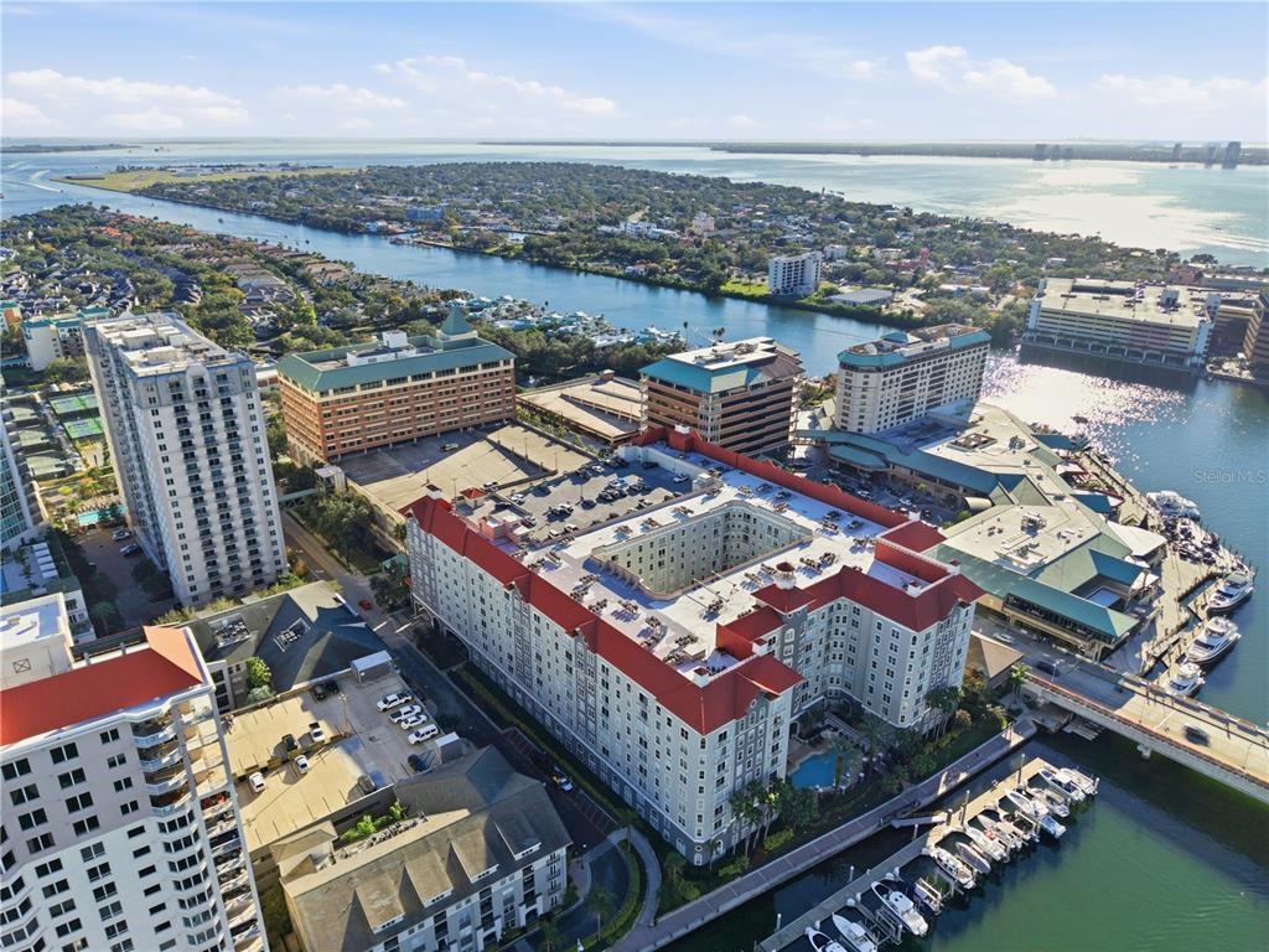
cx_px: 634
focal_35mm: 24
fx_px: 880
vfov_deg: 56.8
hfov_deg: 71.6
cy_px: 476
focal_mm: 8.7
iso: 100
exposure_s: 1/3200
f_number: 1.8
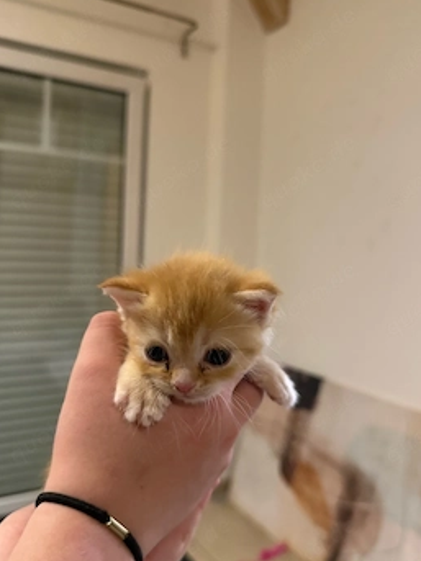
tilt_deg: -6.9
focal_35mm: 28
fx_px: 454
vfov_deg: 63.2
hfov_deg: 49.7
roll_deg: -2.1
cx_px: 218
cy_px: 317
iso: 640
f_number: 1.78
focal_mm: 6.76
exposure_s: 1/33
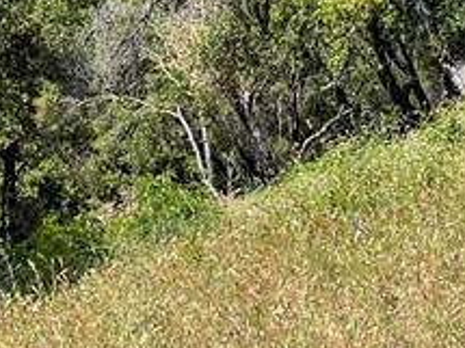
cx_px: 221
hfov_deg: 16.6
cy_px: 115
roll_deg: +0.1
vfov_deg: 12.4
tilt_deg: -3.3
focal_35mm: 119
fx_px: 1598
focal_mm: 5.1
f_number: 1.6
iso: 32
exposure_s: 1/2012
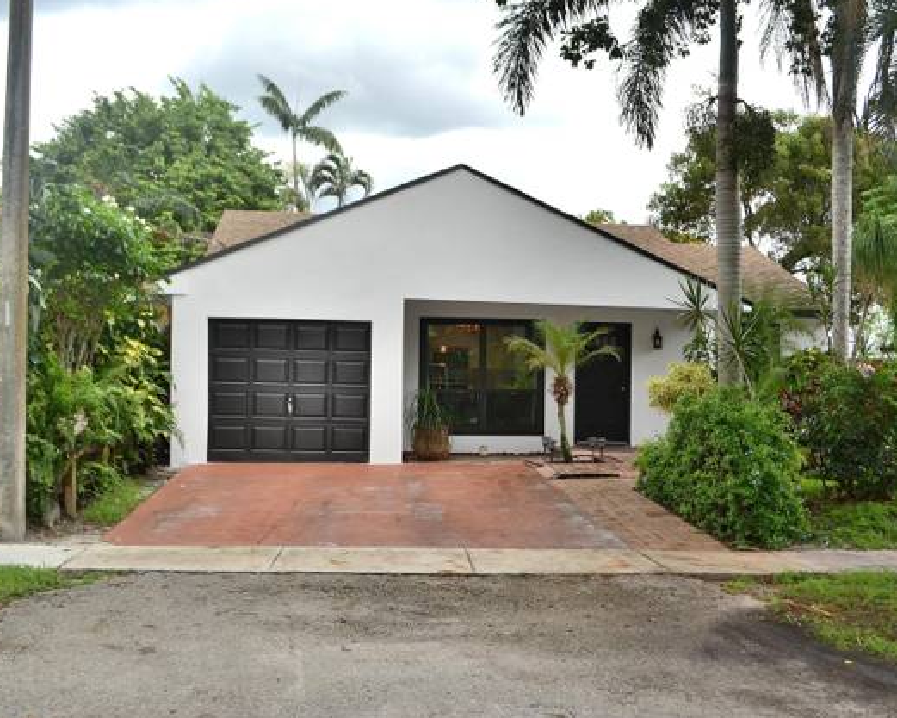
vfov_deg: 39.2
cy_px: 356
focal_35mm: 38
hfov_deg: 47.8
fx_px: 1009
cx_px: 498
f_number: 5.6
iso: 100
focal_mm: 22
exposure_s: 1/200
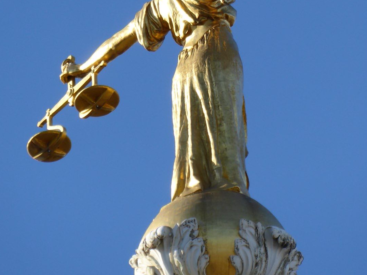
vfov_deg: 1.7
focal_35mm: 889
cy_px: 24
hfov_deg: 2.2
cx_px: 192
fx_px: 9427
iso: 80
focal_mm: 96.2
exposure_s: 1/200
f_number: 6.1
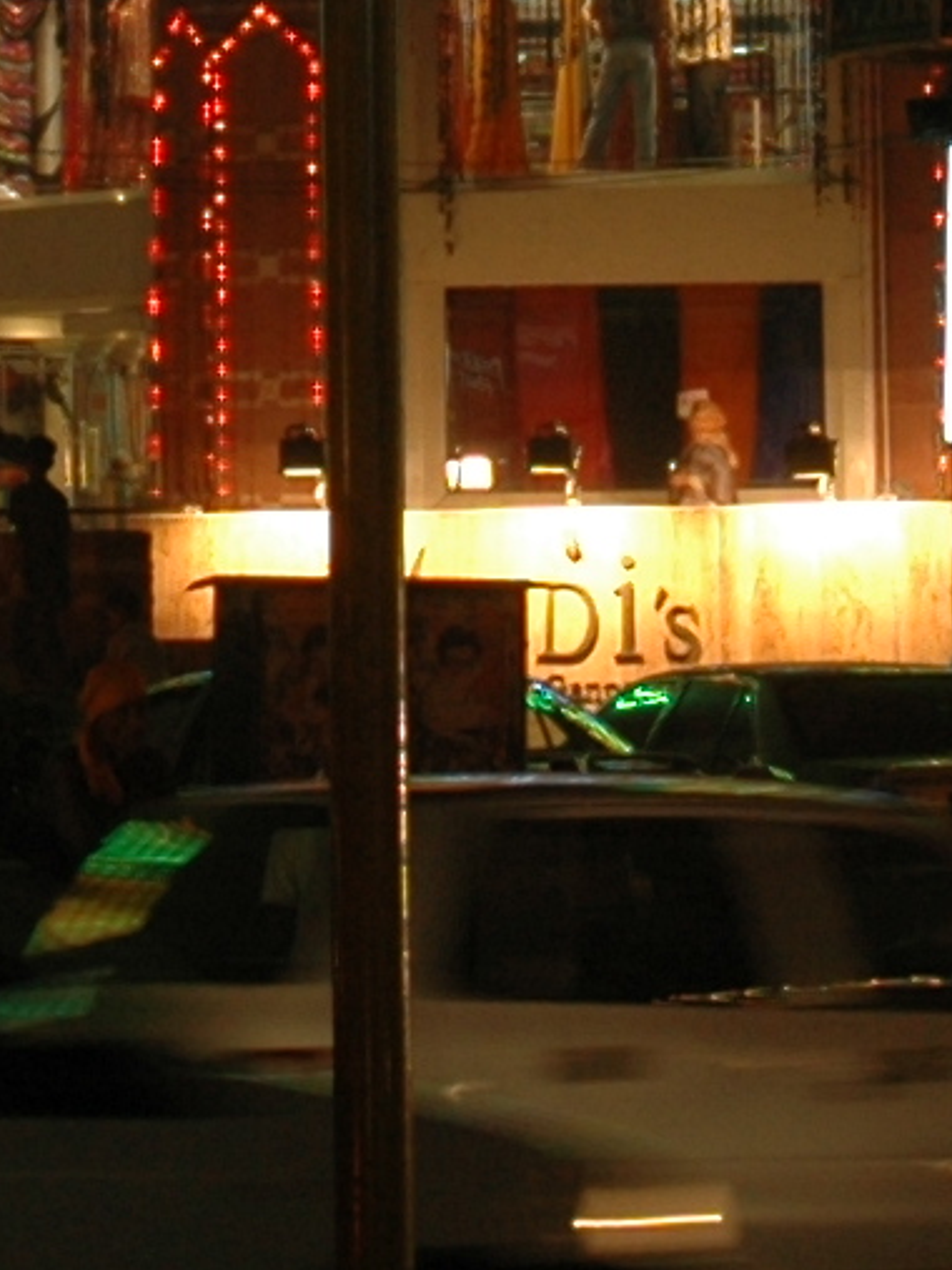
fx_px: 7845
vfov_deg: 9.2
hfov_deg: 6.9
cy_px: -165
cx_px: 90
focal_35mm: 214
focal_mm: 25
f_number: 3.8
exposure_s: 1/20
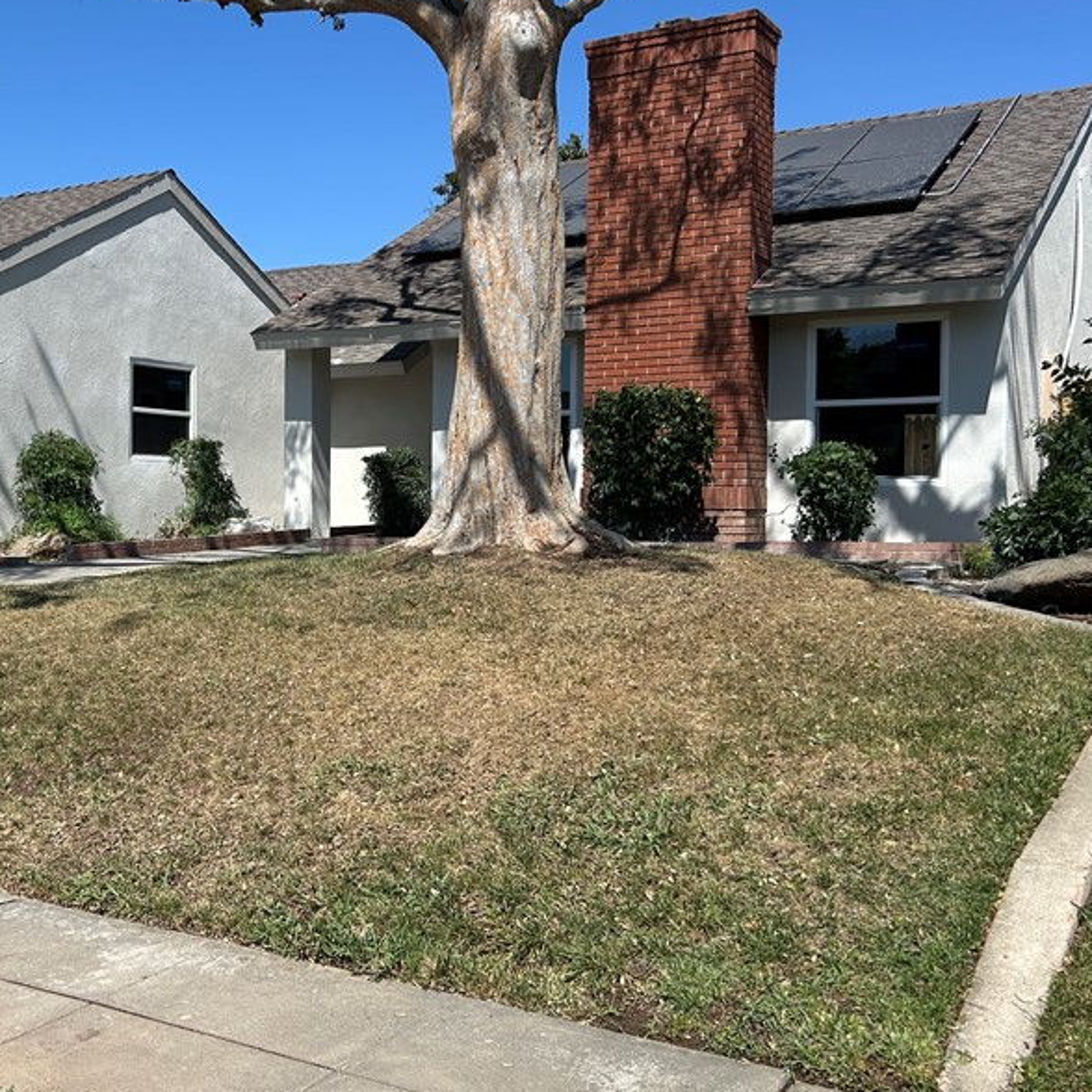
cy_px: 537
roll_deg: -0.8
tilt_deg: -2.2
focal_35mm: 40
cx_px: 323
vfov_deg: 41.9
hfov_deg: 41.1
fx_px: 1428
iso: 50
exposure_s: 1/4831
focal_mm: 5.7
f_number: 1.5
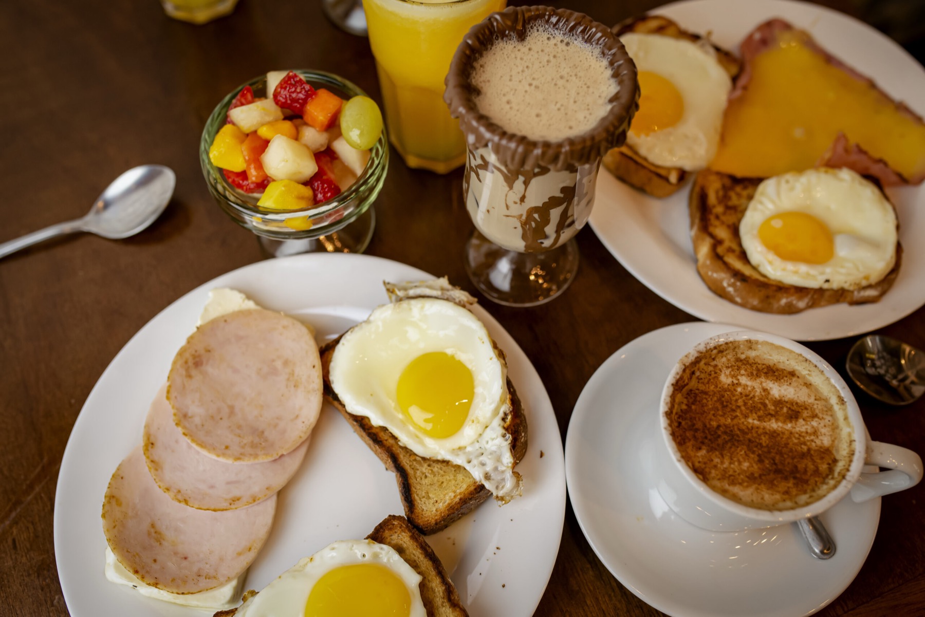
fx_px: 899
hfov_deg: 54.4
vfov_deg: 37.9
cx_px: 462
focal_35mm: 35
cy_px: 308
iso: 800
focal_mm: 35
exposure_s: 1/160
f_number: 3.5
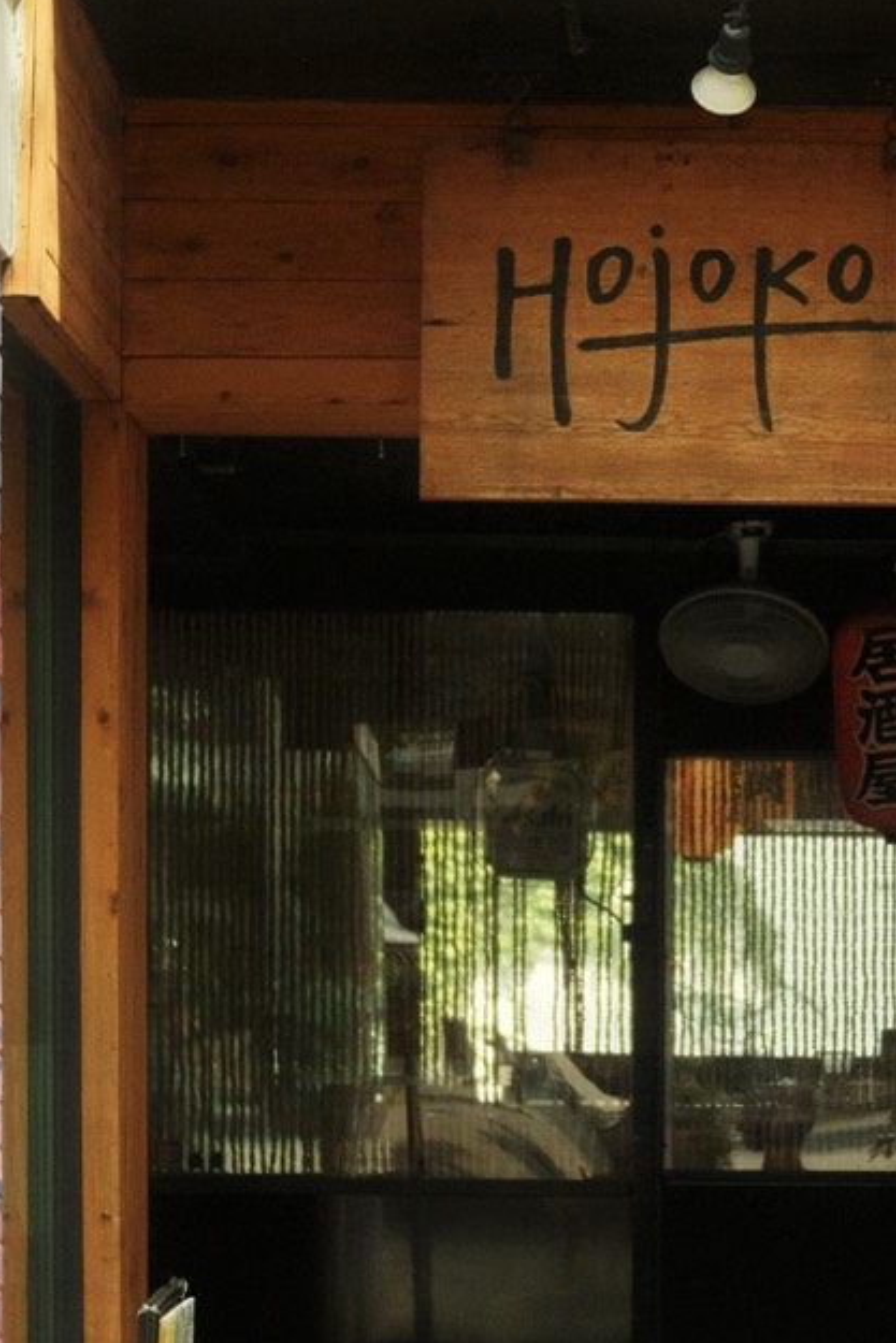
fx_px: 4403
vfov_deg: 17.3
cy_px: 786
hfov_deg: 11.6
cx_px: 778
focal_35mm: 118
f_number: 2.8
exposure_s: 1/4000
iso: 1250
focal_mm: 27
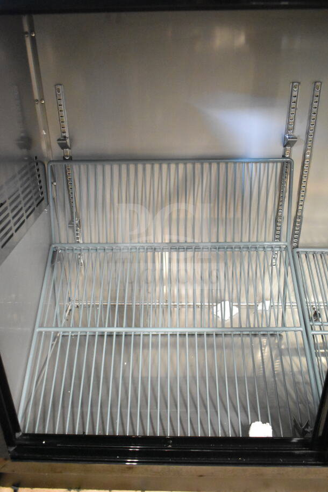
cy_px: 246
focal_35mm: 30
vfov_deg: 61.9
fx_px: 410
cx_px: 164
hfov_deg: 43.6
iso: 8000
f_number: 3.5
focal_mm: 20
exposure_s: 1/30
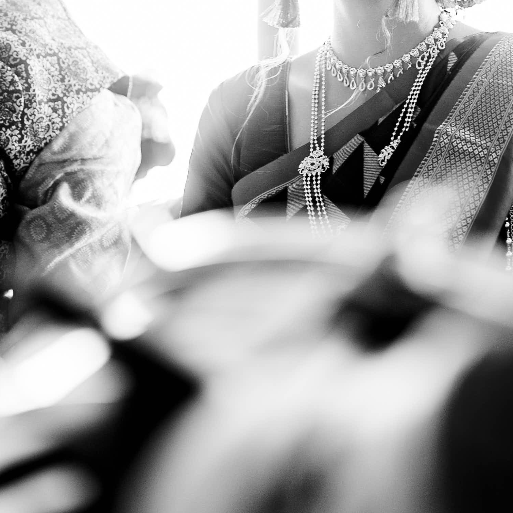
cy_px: -144
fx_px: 2834
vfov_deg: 10.1
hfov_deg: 10.3
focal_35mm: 169
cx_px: 276
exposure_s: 1/200
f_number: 1.4
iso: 64
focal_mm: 50
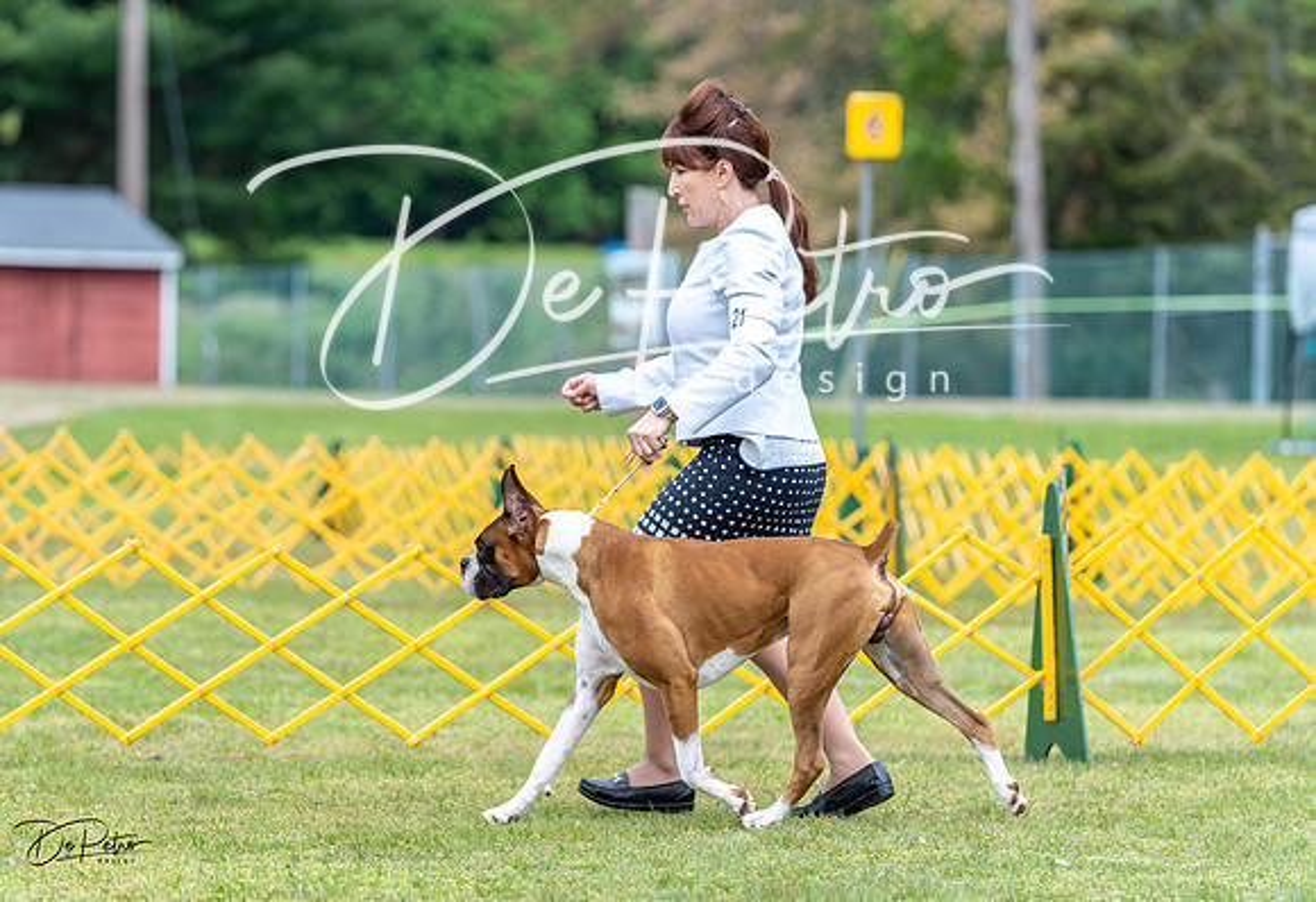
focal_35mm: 221
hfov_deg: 9.2
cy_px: 461
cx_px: 582
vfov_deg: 6.3
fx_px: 8155
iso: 400
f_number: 4.5
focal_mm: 200
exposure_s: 1/1000
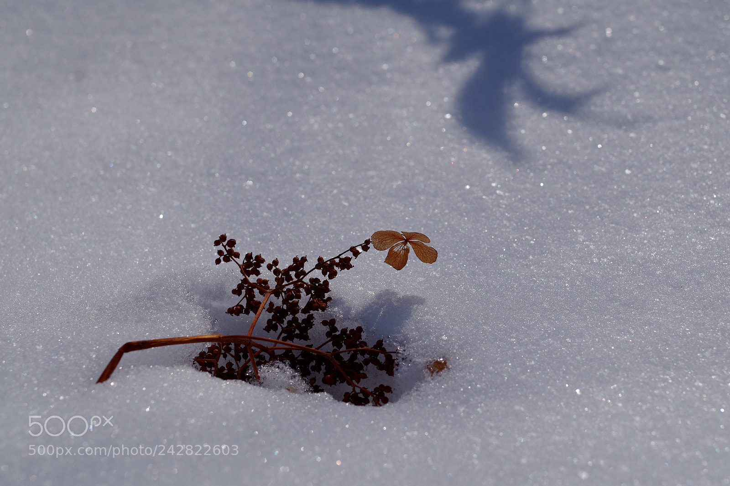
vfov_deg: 26.0
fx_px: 1054
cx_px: 365
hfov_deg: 38.2
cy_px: 243
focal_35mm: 52
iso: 100
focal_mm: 35
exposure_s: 1/1600
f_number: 5.6
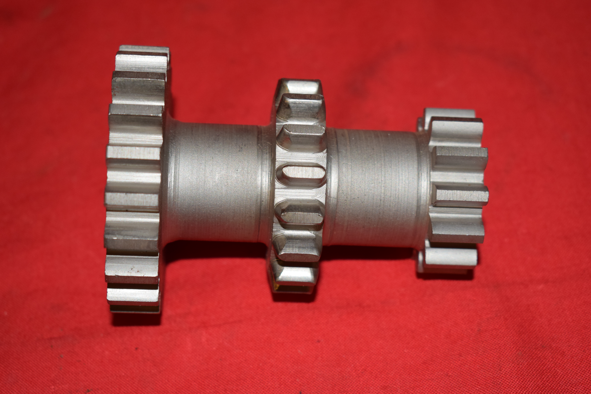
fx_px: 1182
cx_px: 296
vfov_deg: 18.9
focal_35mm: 72
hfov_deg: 28.1
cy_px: 197
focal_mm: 48
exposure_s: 1/160
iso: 640
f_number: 5.3
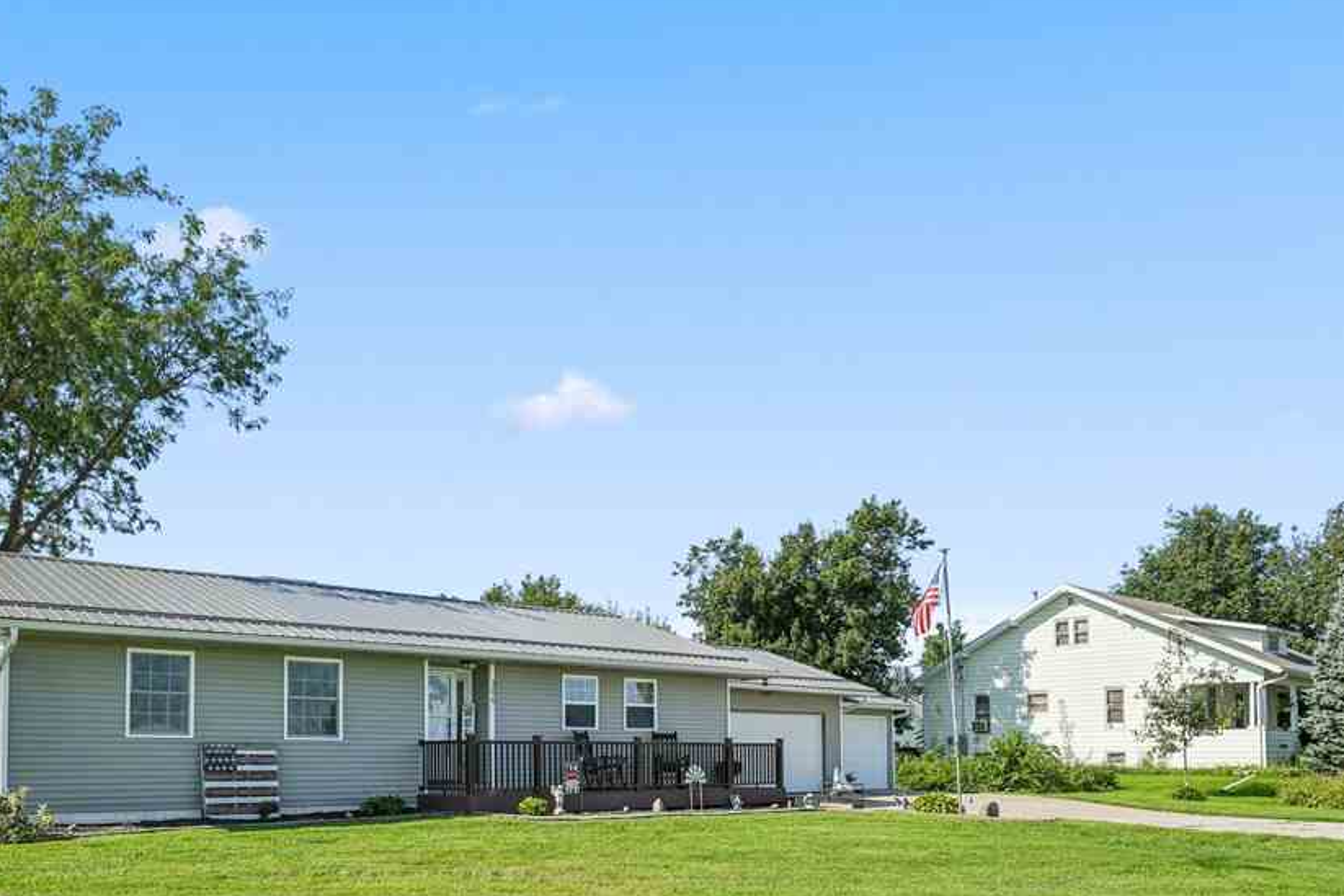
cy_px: 683
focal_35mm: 28
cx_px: 559
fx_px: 1045
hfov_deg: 65.0
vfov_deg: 44.7
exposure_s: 1/2000
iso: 800
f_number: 8
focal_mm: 18
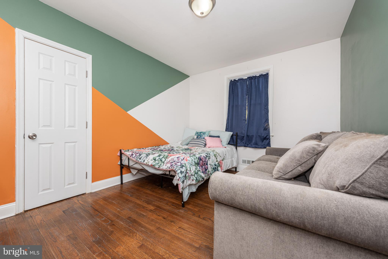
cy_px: 130
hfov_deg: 104.2
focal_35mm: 14
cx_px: 194
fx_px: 151
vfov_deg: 81.3
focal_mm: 14
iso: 125
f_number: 8
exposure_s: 1/125
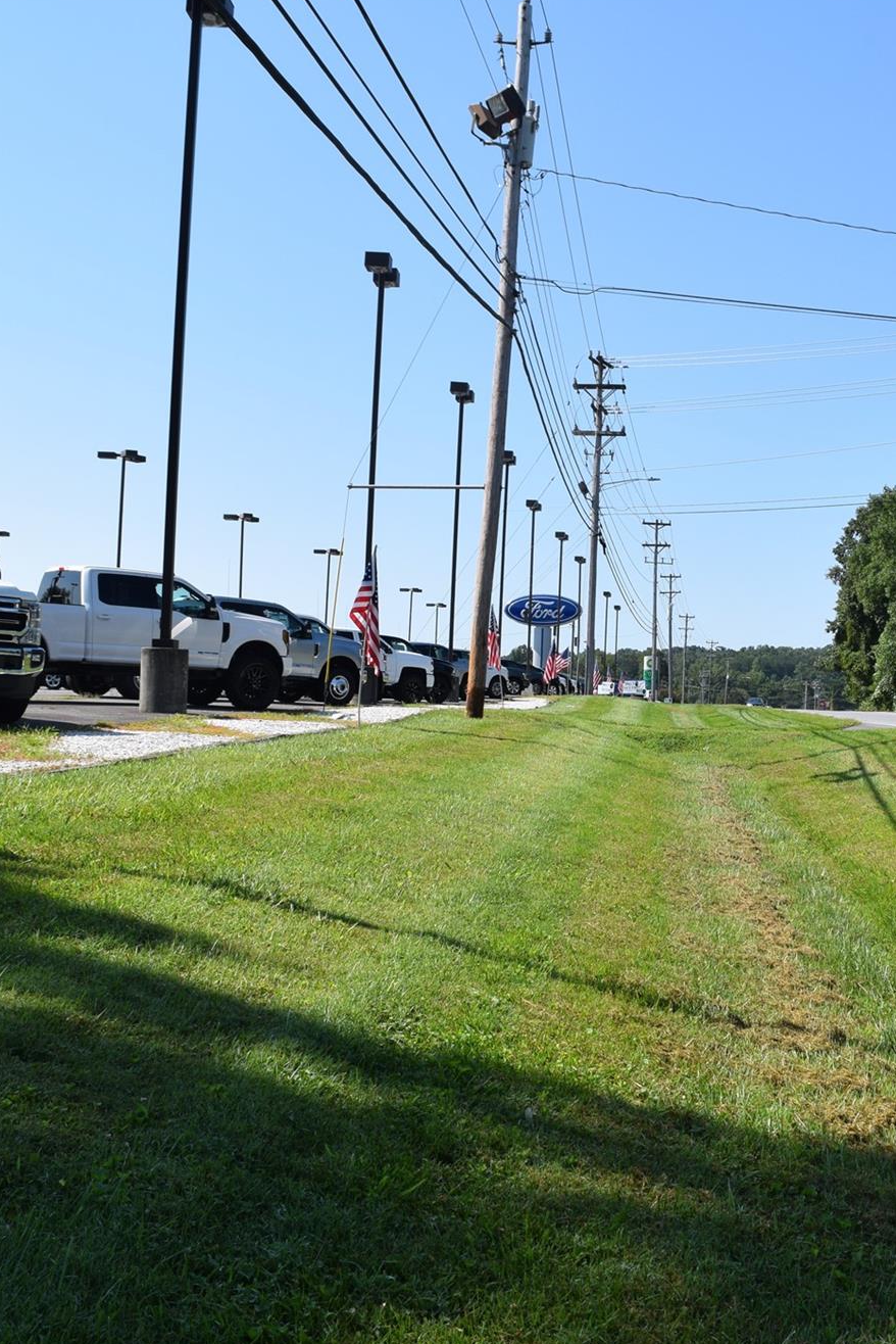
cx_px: 614
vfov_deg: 46.4
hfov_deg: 31.6
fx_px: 1567
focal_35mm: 42
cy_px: 682
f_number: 9
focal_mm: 18
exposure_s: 1/320
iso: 200
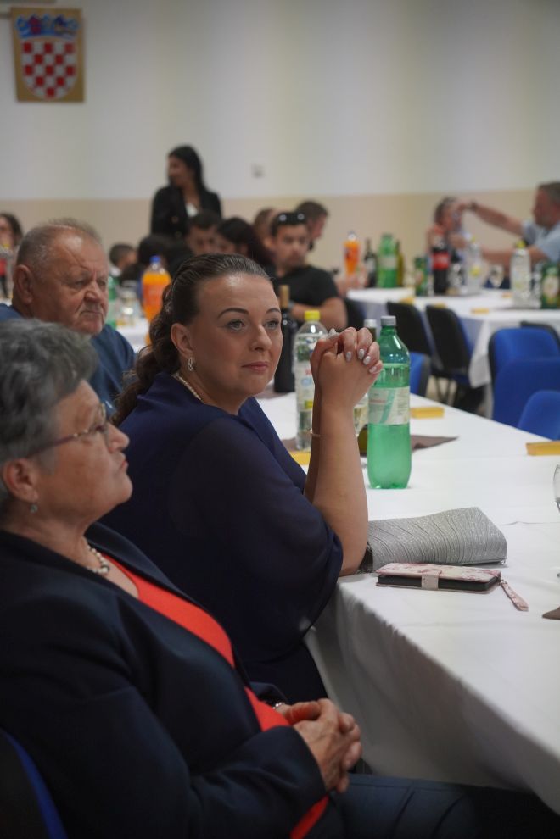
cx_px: 280
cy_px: 420
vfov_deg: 27.0
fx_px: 1750
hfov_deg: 18.2
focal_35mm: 75
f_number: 3.2
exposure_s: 1/200
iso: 1250
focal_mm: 50
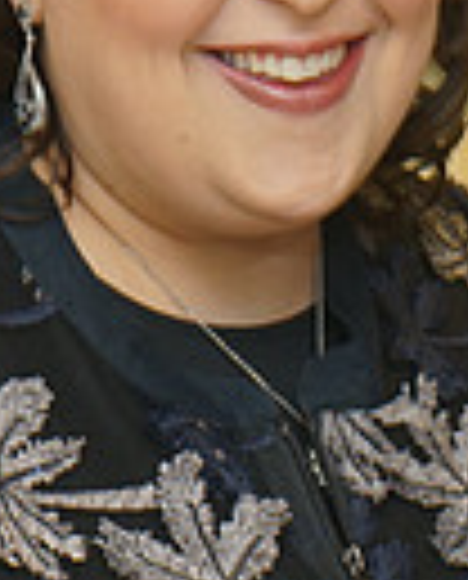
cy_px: 83
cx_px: 734
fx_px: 4567
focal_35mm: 265
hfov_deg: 5.8
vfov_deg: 7.3
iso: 400
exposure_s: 1/100
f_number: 5.6
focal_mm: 63
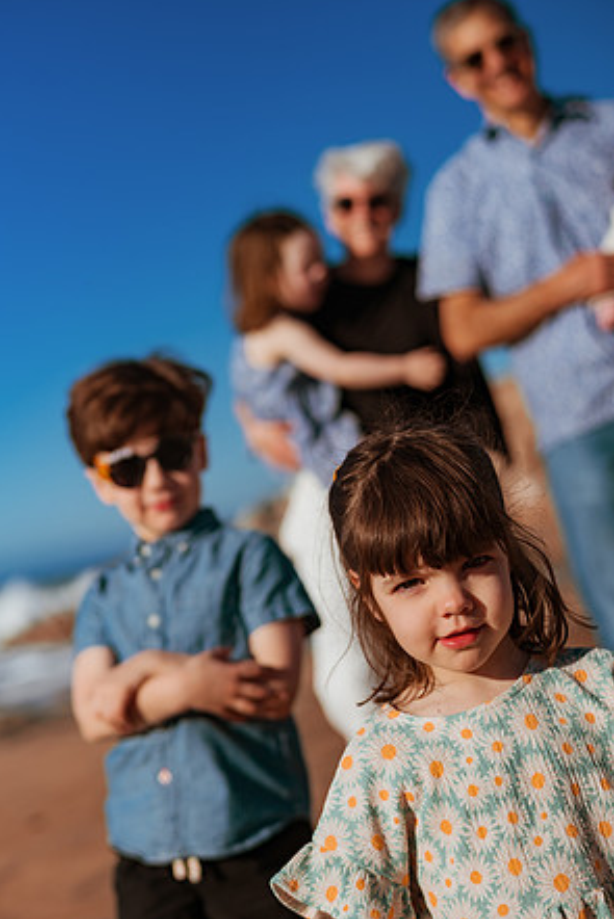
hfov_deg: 23.0
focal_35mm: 59
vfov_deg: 33.9
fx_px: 1508
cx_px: 308
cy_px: 453
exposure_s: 1/8000
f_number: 3.2
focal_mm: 58
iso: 50
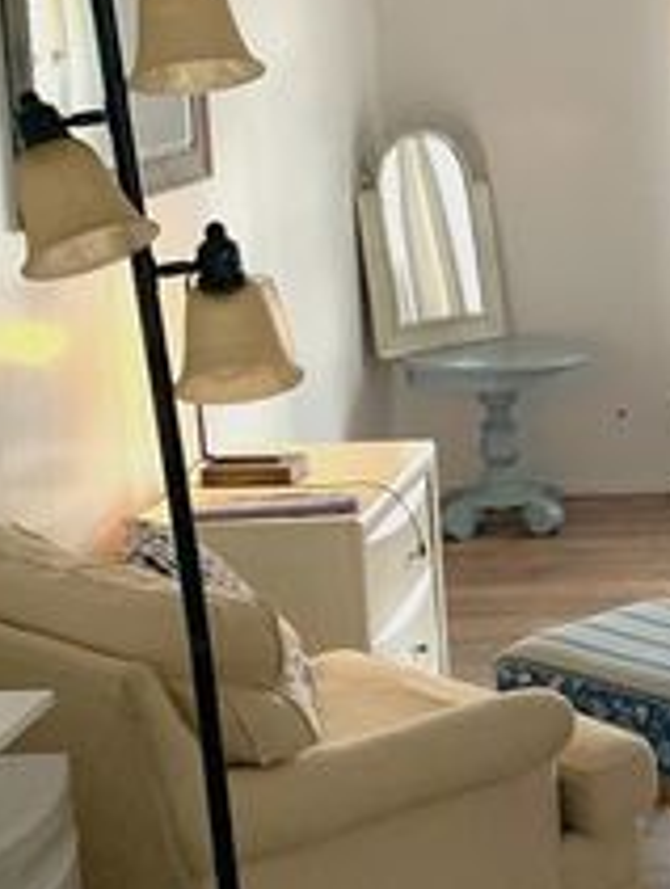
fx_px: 2110
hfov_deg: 16.7
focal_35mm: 82
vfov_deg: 23.8
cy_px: 428
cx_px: 944
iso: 200
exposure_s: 1/60
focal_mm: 4.25
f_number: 1.8
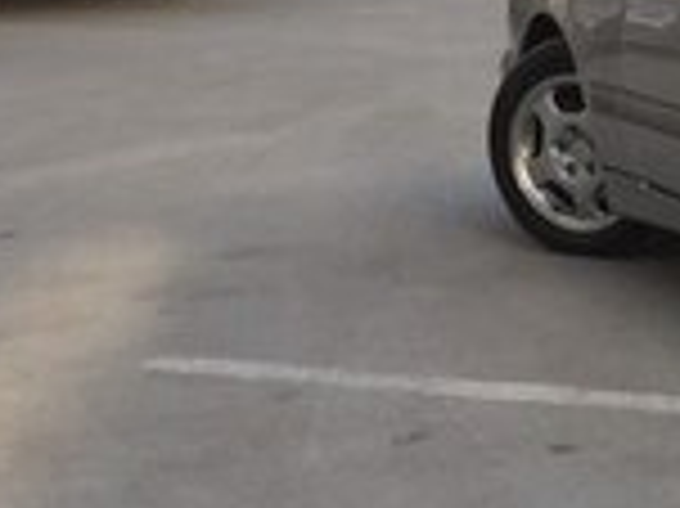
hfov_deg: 13.4
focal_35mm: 127
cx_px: 1355
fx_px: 2493
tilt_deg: -6.3
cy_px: 47
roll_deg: -1.2
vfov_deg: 11.6
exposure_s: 1/229
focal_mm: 4.15
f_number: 2.2
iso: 32
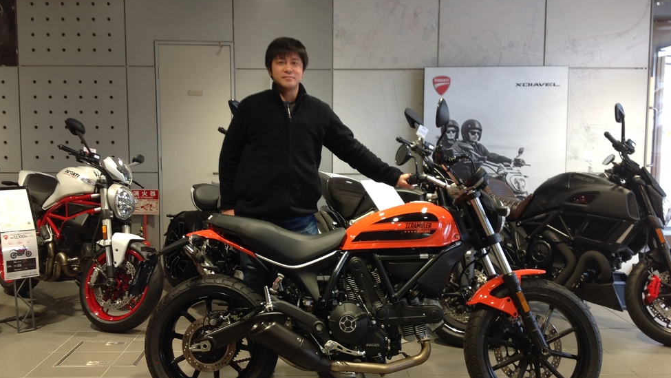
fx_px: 694
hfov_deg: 51.6
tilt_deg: -6.0
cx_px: 331
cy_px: 193
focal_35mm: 39
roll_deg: -0.5
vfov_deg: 30.5
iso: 50
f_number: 2.4
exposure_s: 1/20
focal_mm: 4.28
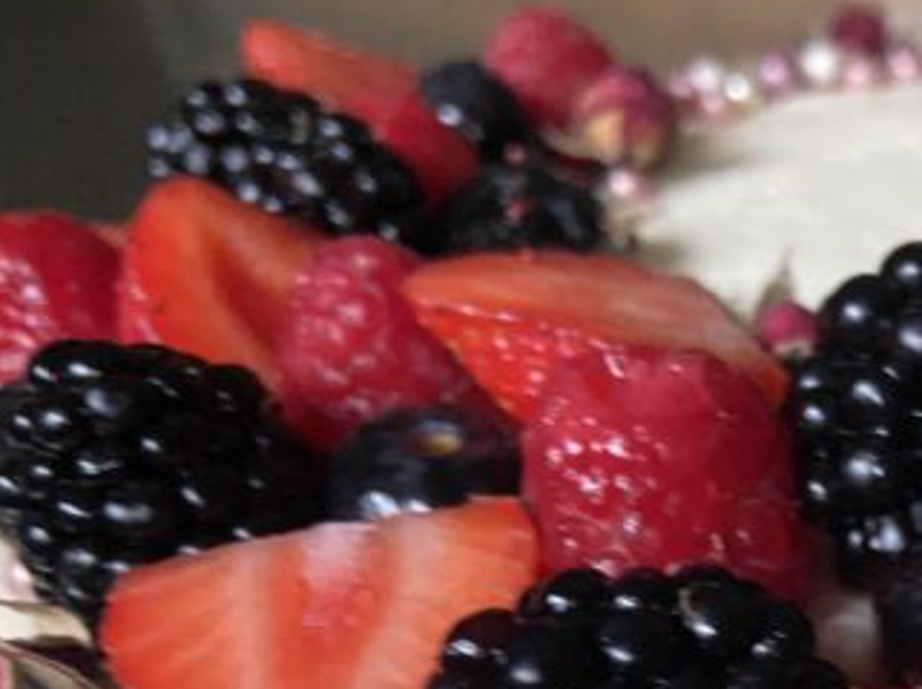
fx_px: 1383
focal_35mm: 52
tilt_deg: -37.3
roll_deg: -1.3
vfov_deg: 26.5
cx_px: 892
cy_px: 689
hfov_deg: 34.1
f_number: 1.8
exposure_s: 1/60
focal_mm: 4.25
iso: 400
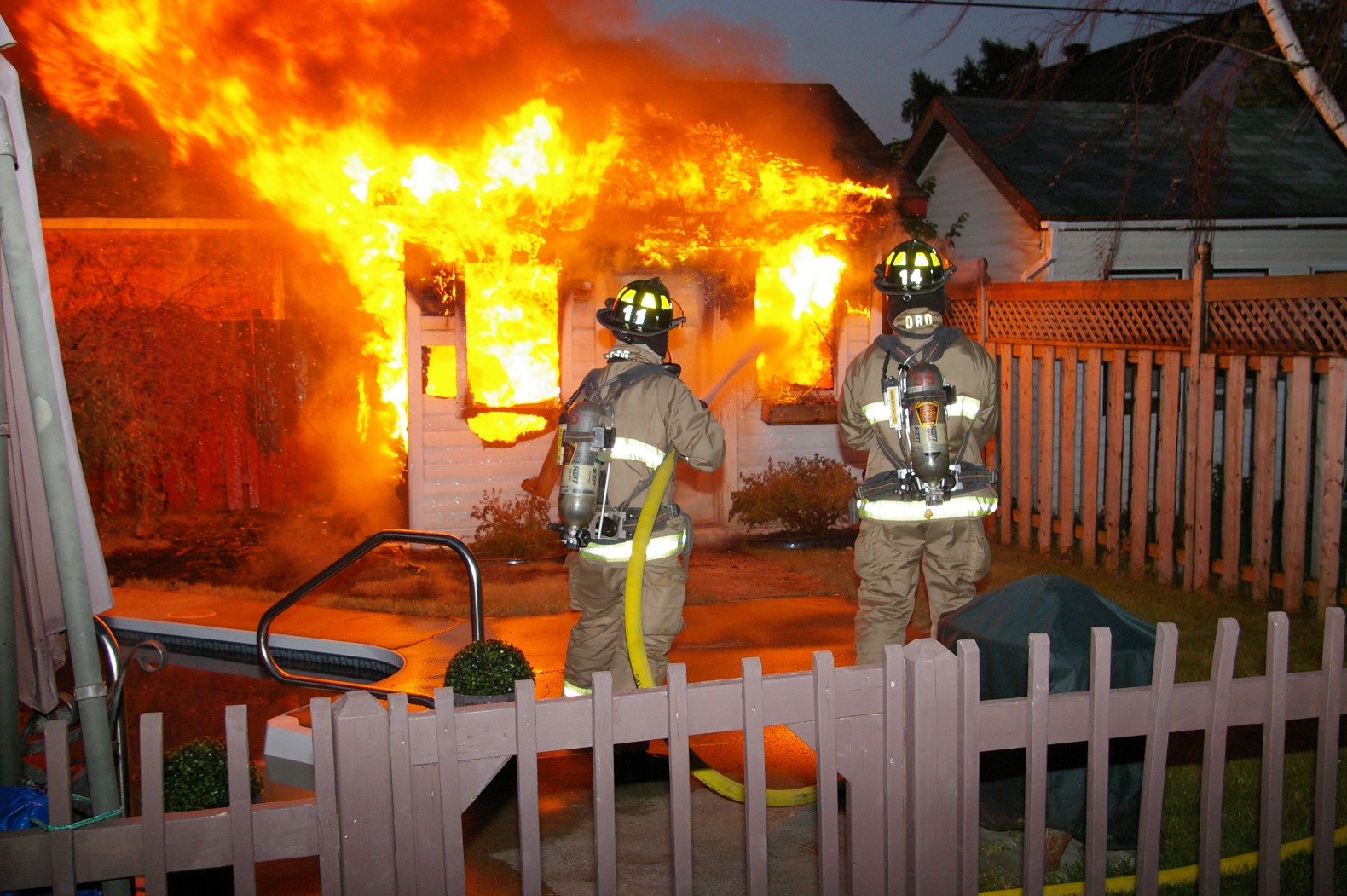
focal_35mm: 37
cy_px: 436
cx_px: 675
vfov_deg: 35.9
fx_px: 1383
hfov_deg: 51.9
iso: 800
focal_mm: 24
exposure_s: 1/90
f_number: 5.6
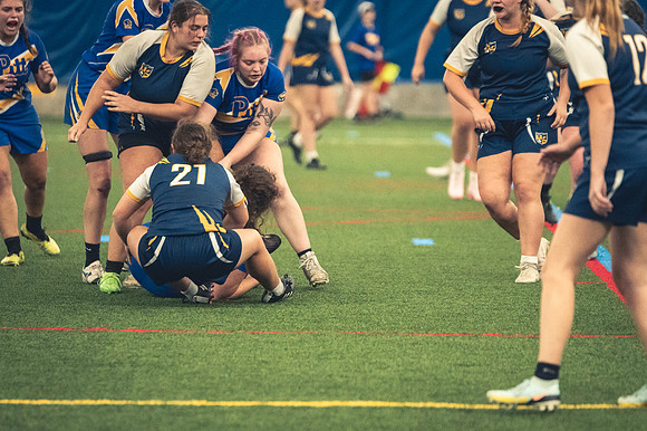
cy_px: 216
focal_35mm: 300
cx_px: 324
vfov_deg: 4.6
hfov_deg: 6.9
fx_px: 5388
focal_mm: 200
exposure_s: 1/500
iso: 12800
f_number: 2.8
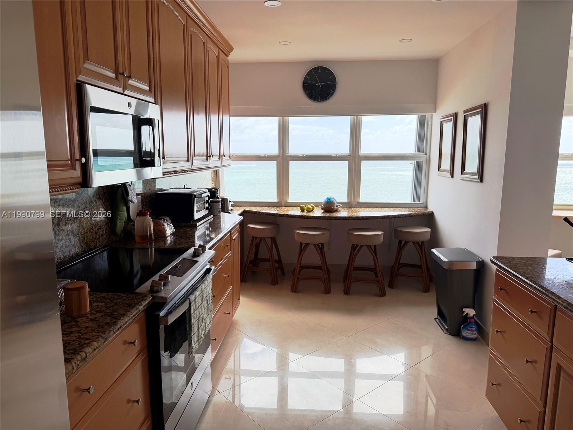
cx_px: 286
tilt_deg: -8.9
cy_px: 215
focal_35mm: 24
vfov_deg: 56.8
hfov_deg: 71.6
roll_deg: -0.1
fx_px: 397
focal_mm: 6.76
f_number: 1.78
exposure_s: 1/796
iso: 100
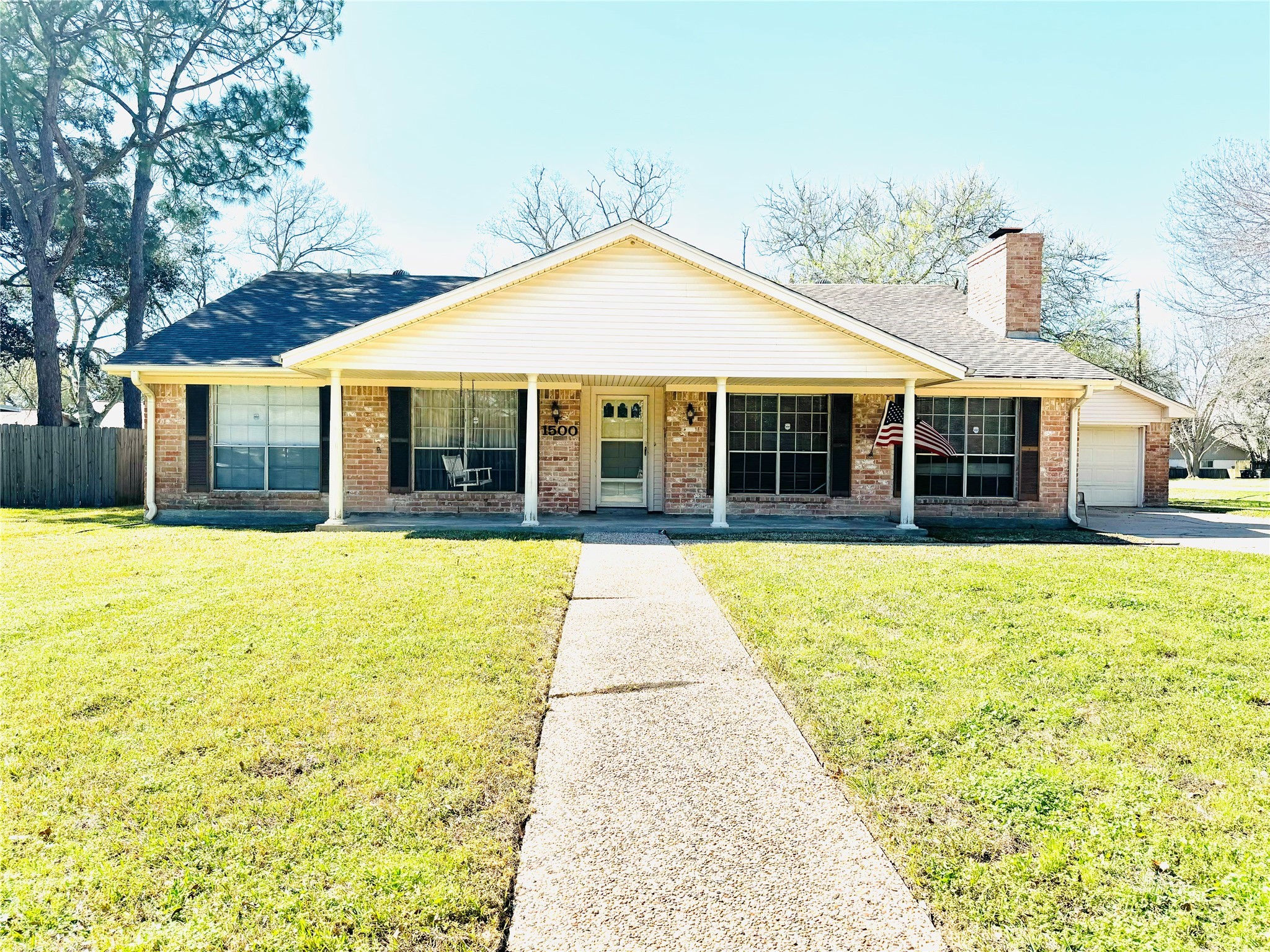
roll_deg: -1.1
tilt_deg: -1.3
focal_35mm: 24
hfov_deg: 71.6
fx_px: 881
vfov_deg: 56.8
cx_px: 635
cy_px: 476
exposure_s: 1/4310
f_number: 1.78
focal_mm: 6.86
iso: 80
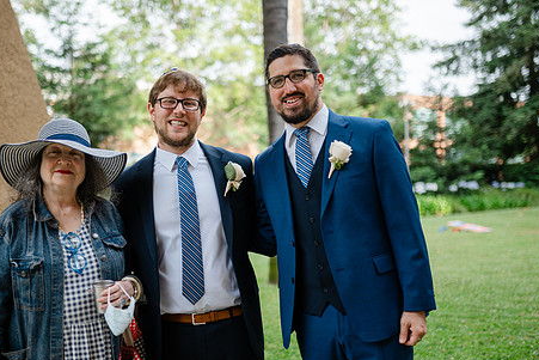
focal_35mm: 45
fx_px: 674
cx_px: 202
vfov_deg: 29.8
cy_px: 212
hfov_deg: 43.3
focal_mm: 35
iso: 110
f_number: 1.4
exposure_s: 1/1250
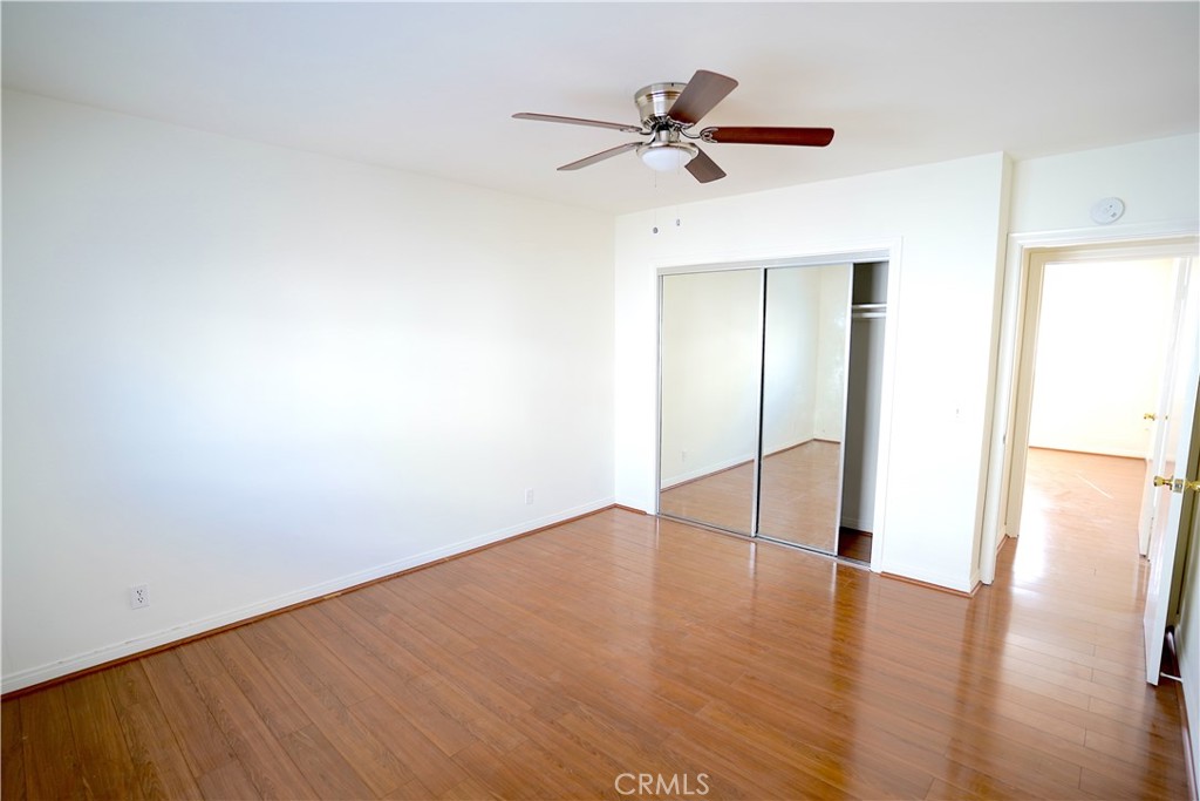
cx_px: 600
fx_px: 567
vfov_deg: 70.5
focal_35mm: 17
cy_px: 400
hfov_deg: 93.3
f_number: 2.8
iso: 160
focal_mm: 17
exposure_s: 1/30
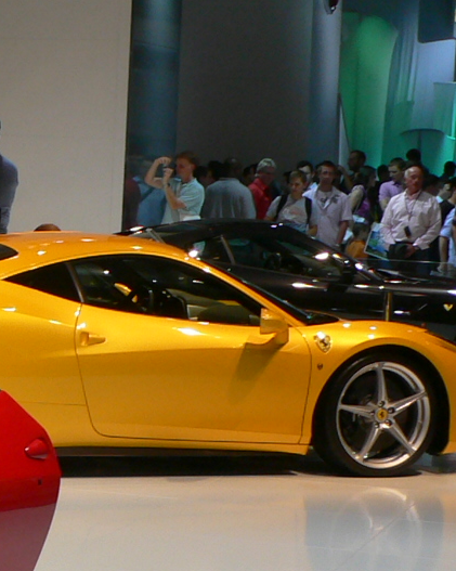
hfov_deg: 11.1
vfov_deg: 14.9
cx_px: -378
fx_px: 2178
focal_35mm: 129
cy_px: 413
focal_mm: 6.3
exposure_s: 1/125
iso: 80
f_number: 3.2
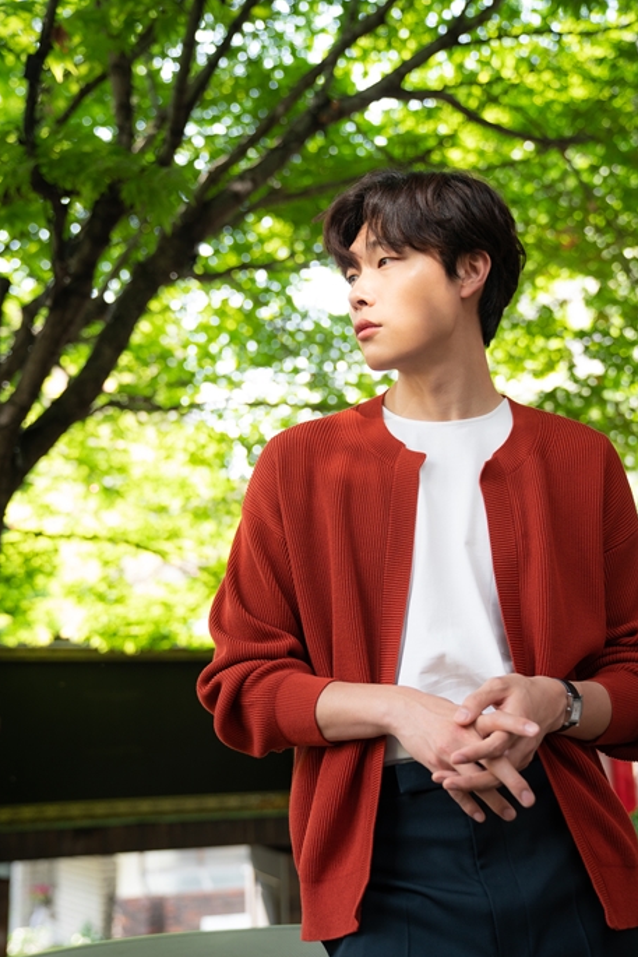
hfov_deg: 29.3
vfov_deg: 42.7
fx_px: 1222
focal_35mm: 46
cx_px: 334
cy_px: 509
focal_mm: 42
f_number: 2.8
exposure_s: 1/250
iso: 320
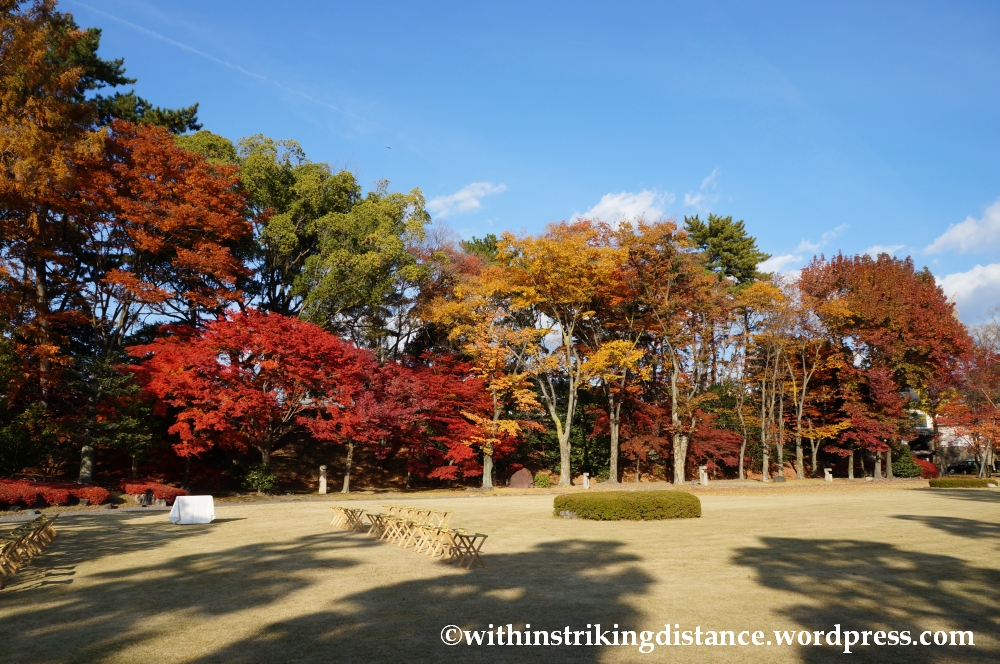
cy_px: 332
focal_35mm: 27
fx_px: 749
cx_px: 500
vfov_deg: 47.8
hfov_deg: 67.4
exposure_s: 1/200
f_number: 13
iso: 200
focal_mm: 18
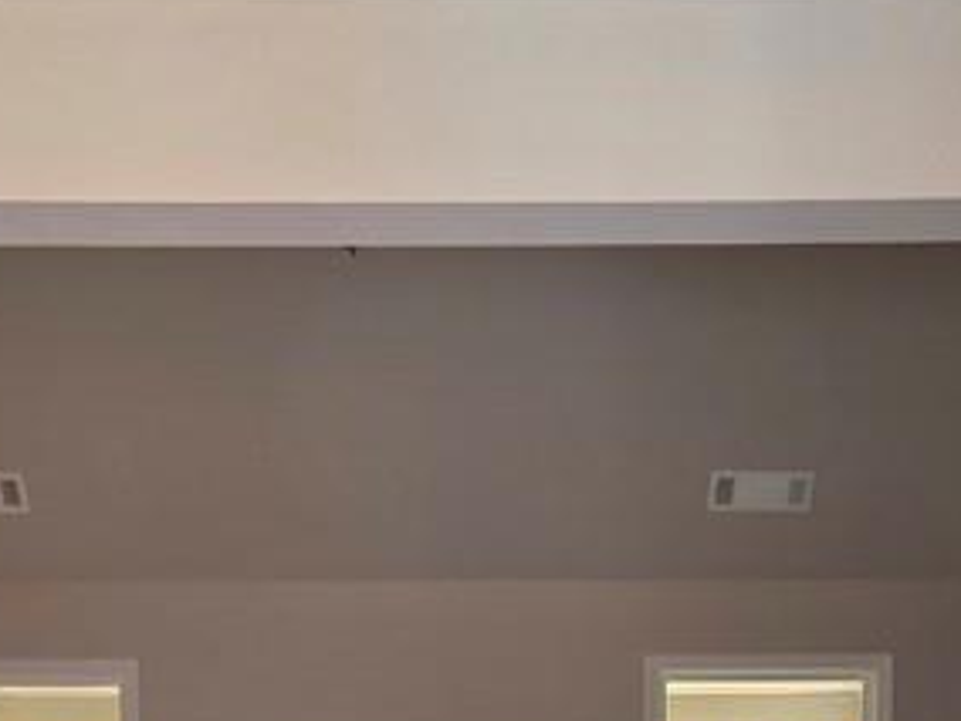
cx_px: 491
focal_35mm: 83
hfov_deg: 23.6
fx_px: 2304
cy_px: 1036
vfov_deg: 16.4
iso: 100
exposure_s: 1/120
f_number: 1.8
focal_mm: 5.4
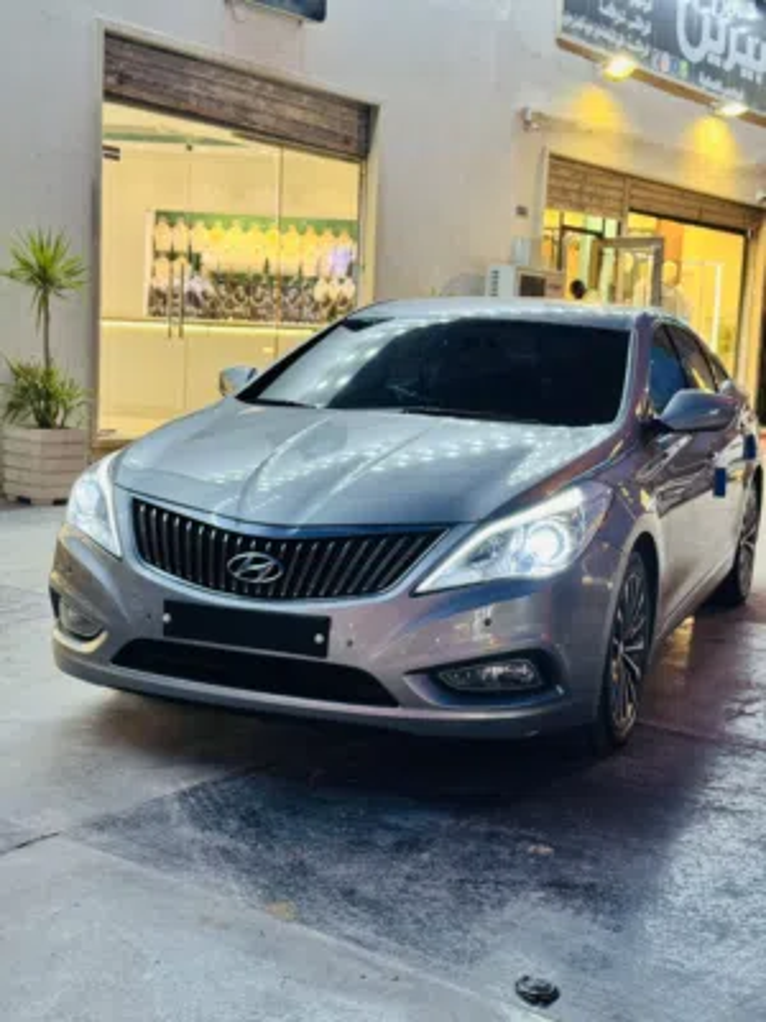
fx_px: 1416
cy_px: 511
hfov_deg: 30.3
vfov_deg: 39.7
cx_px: 383
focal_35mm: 48
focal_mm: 6.76
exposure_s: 1/50
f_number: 1.78
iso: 80
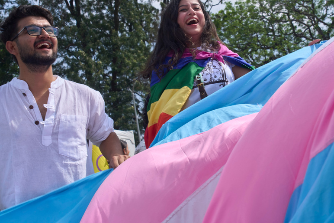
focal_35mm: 57
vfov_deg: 23.7
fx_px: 529
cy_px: 84
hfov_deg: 35.0
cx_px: 180
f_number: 9
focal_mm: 43
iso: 320
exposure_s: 1/640
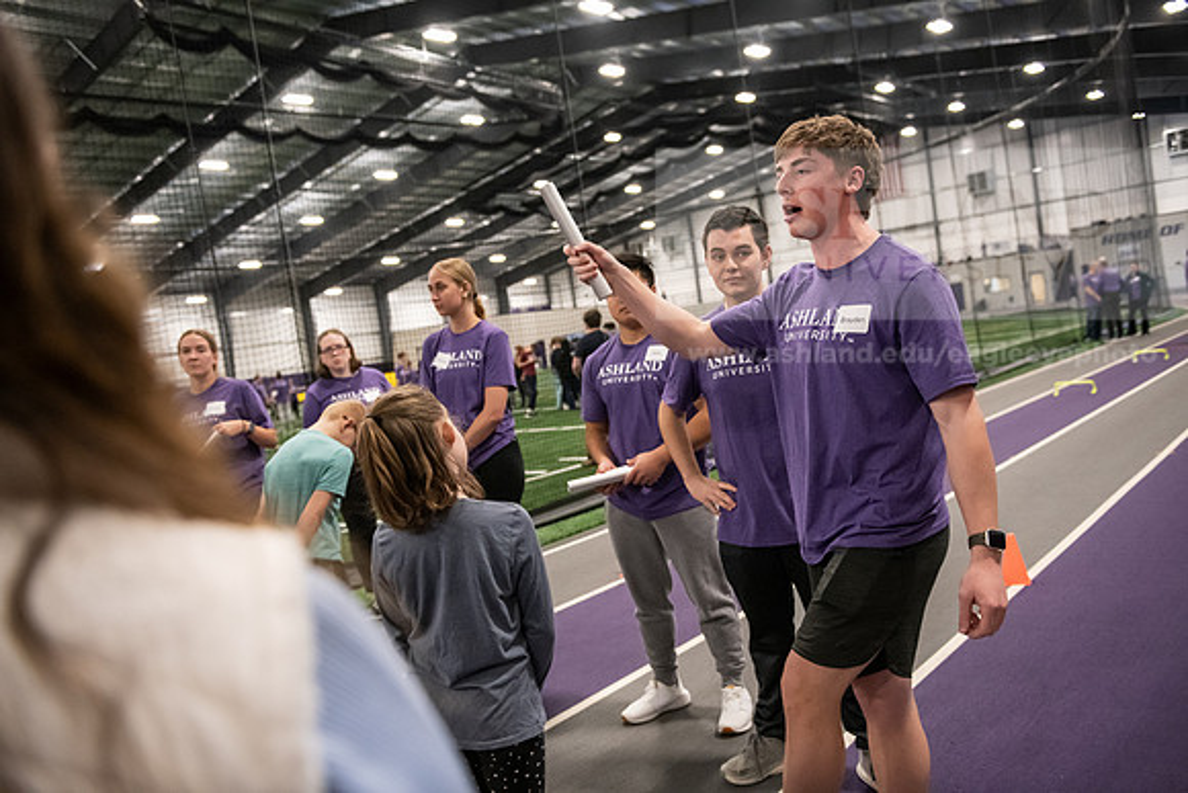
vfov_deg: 41.1
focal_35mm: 32
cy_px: 396
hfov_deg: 58.7
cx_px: 594
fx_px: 1056
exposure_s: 1/400
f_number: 3.2
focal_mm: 32
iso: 4000
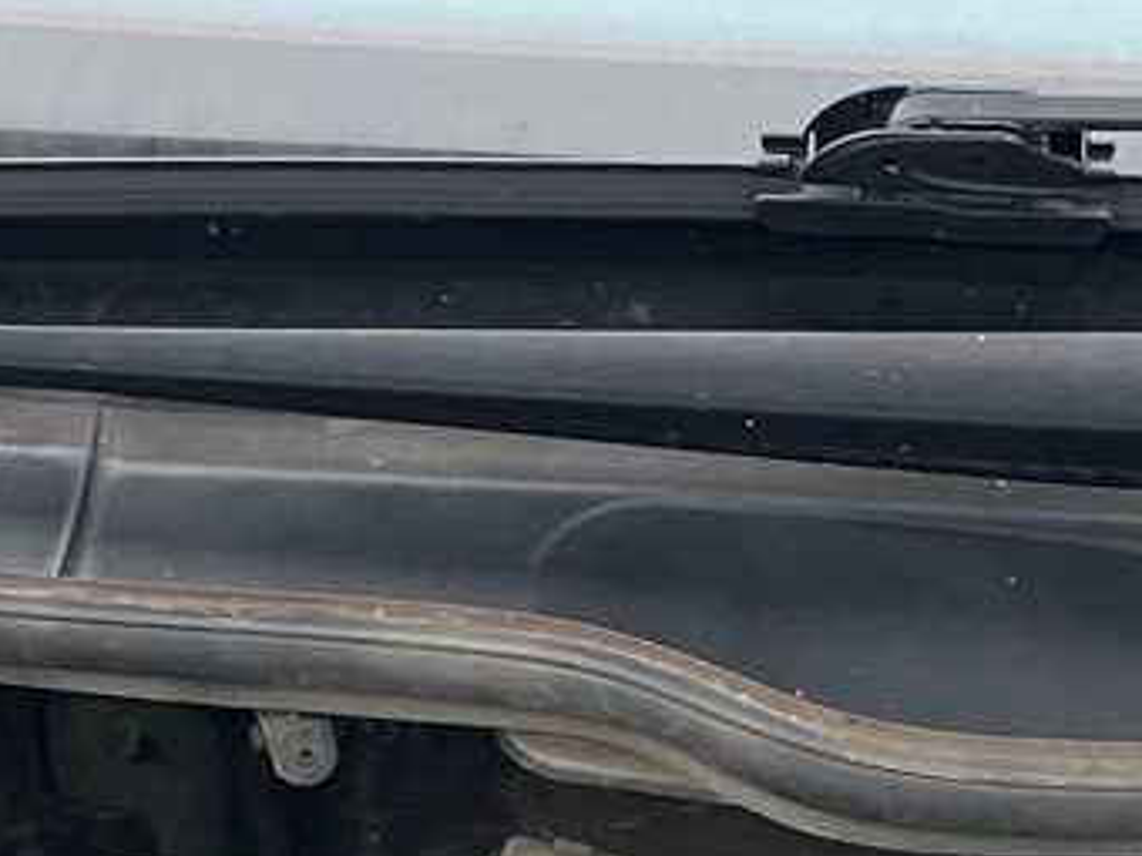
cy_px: 1652
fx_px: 4850
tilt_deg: -39.5
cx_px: 581
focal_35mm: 147
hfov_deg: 13.4
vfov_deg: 9.5
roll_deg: +4.1
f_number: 1.6
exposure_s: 1/121
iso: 80
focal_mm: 4.2
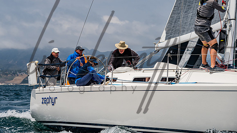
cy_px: 48
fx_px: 842
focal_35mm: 134
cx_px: 95
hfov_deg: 16.0
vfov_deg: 9.0
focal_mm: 104
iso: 250
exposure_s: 1/1000
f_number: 6.3
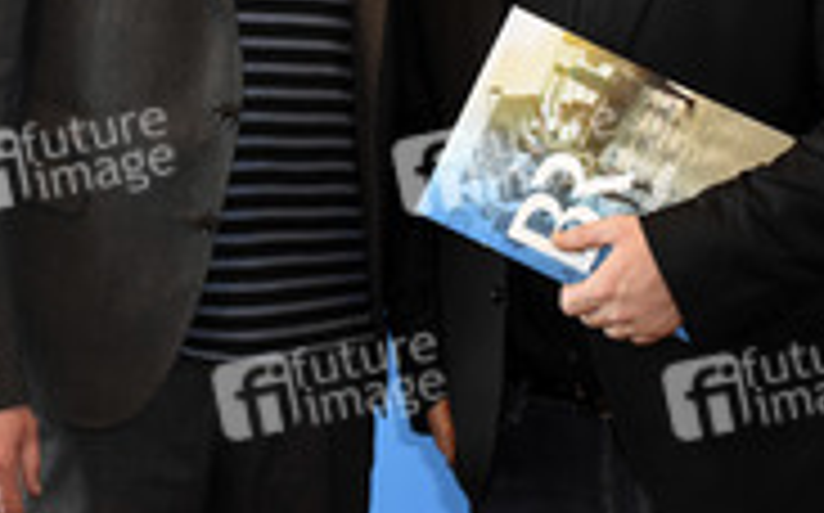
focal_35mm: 98
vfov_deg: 13.2
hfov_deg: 21.2
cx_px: 389
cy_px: 50
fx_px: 2199
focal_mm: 26
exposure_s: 1/160
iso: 1400
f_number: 4.5
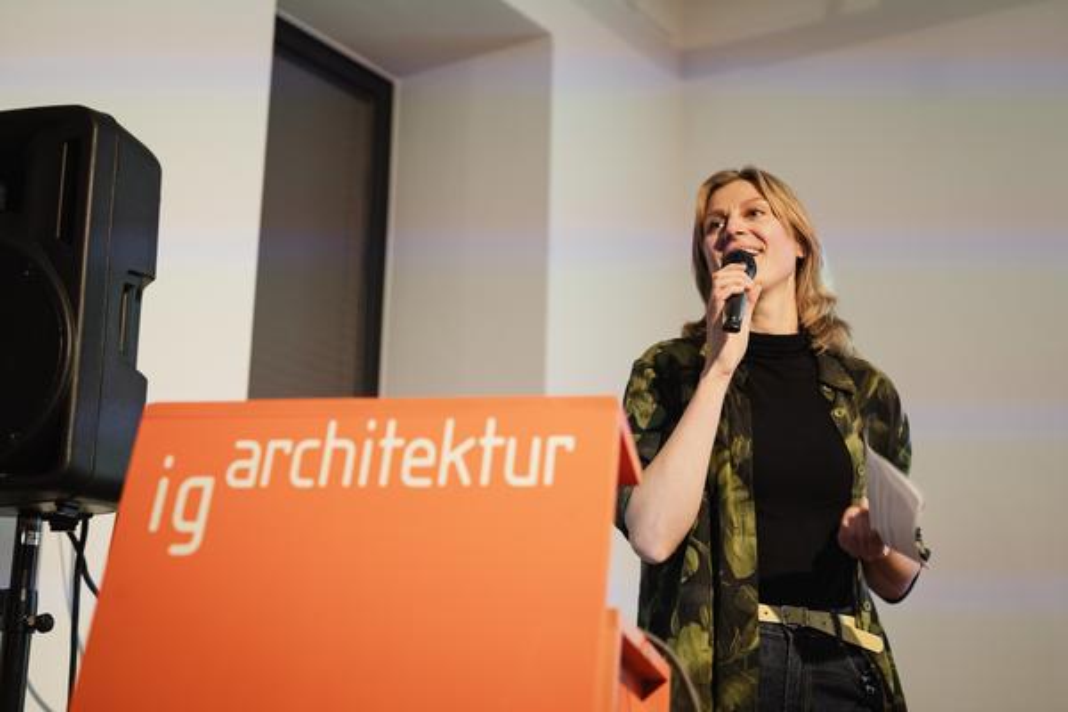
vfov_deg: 26.2
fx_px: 1530
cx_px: 551
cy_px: 353
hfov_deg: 38.5
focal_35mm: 52
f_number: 2.2
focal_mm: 50
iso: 1250
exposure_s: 1/100
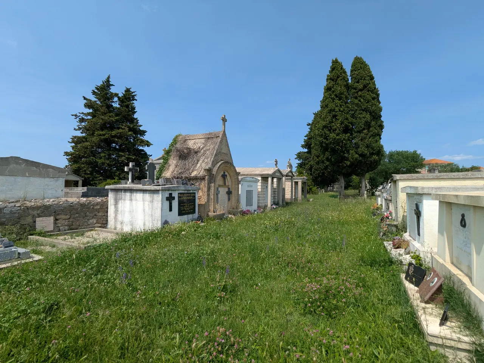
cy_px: 182
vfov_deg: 78.1
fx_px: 224
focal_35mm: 16
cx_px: 242
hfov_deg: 94.5
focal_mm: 2.35
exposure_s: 1/2114
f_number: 2.2
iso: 52
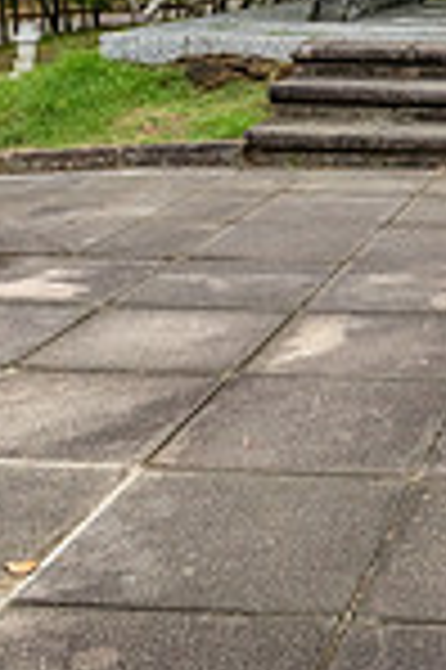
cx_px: 595
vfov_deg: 23.6
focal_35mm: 77
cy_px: -175
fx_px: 1434
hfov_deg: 16.6
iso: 2200
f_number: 8
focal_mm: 25.5
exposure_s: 1/640
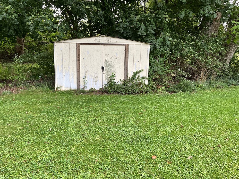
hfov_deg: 56.7
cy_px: 91
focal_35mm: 32
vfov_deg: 44.2
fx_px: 221
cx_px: 109
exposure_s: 1/122
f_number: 1.8
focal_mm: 3
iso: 25
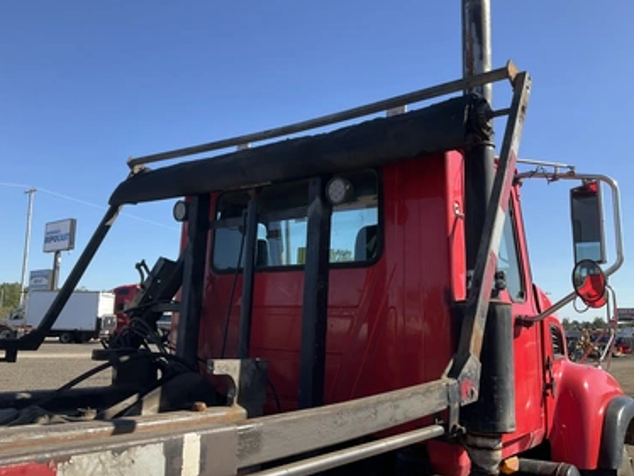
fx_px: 568
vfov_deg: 45.5
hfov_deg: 58.3
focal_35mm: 31
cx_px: 302
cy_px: 224
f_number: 1.8
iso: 25
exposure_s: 1/997
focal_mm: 3
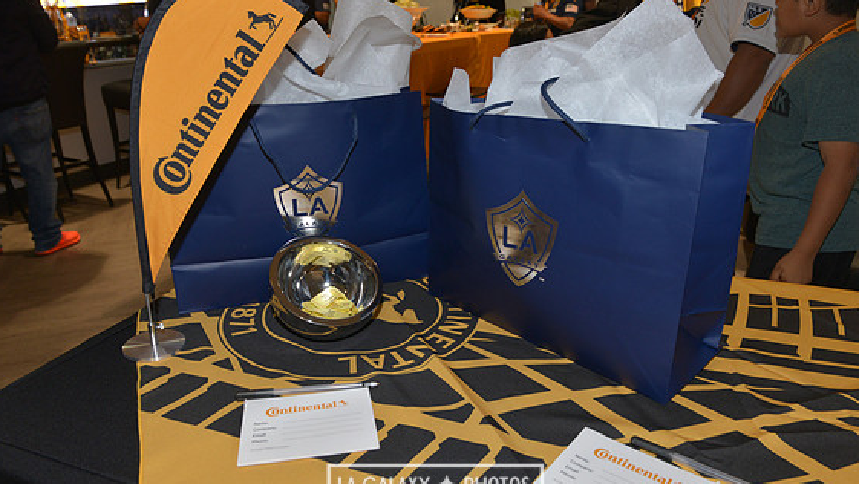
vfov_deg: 44.4
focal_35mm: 26
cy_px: 255
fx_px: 592
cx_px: 435
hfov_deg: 71.9
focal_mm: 24
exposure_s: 1/60
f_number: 7.1
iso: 800
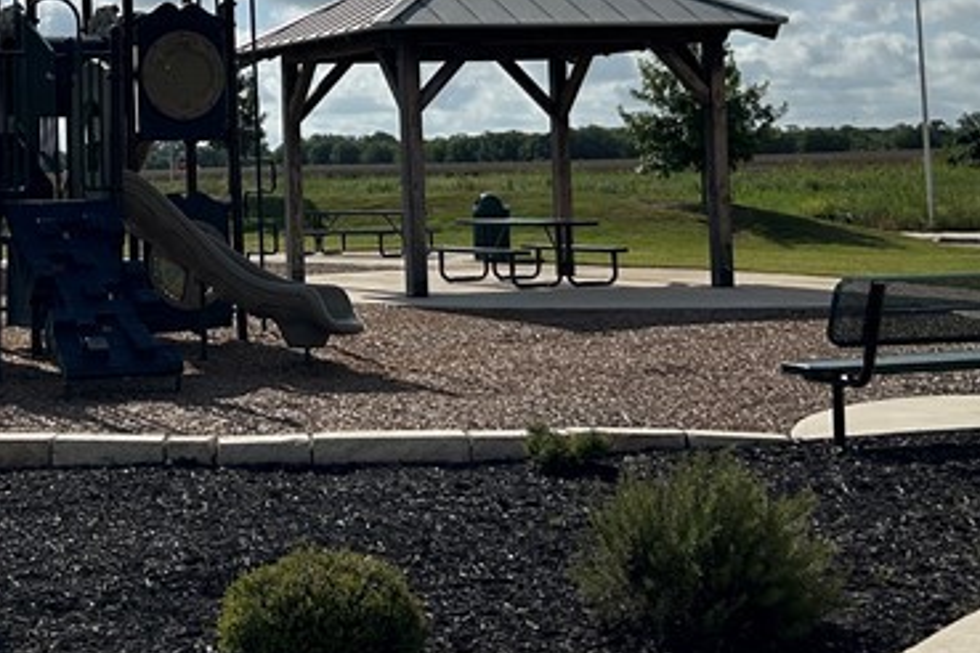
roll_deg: +2.2
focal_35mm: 75
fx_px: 2042
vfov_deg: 17.9
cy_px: 88
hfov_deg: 26.7
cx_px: 268
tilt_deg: -0.4
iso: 50
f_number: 1.5
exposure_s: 1/14286
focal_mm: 5.7
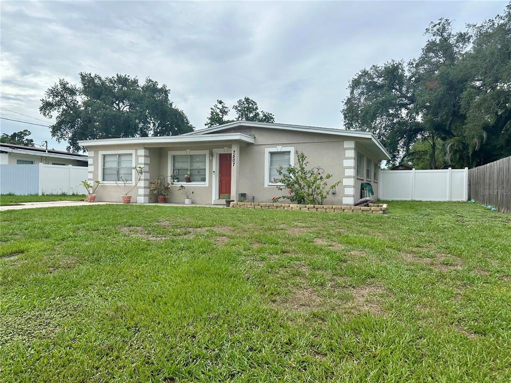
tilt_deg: +0.0
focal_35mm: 24
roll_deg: -1.7
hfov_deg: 71.6
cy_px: 192
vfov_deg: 56.8
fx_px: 354
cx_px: 256
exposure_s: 1/4545
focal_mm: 6.86
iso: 80
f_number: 1.78
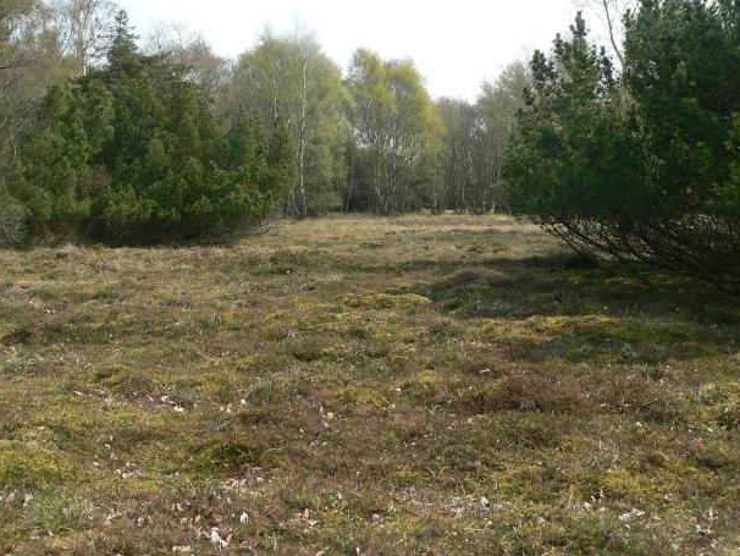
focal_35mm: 38
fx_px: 813
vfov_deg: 37.7
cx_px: 376
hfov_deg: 49.0
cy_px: 264
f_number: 4
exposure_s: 1/250
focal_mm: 6
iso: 80
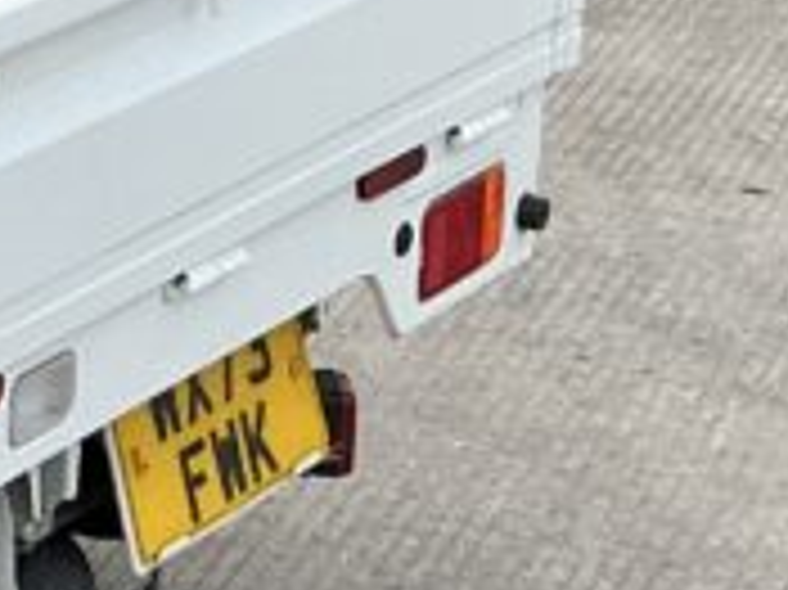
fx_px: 3731
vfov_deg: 9.0
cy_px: -72
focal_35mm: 164
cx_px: -698
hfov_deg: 11.1
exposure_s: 1/419
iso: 25
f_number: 1.8
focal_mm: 3
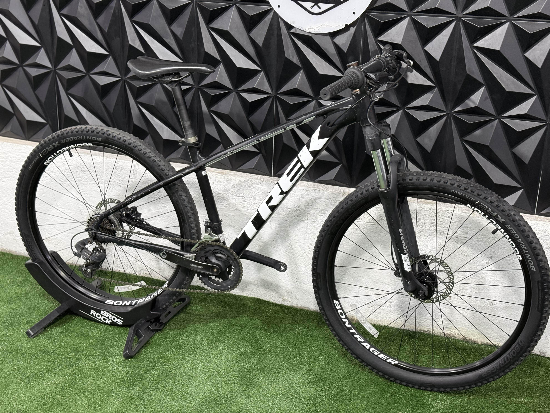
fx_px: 778
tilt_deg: -20.5
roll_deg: -1.5
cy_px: 204
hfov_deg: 38.9
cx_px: 280
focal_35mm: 49
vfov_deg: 29.7
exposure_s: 1/60
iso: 200
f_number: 1.78
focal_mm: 6.76
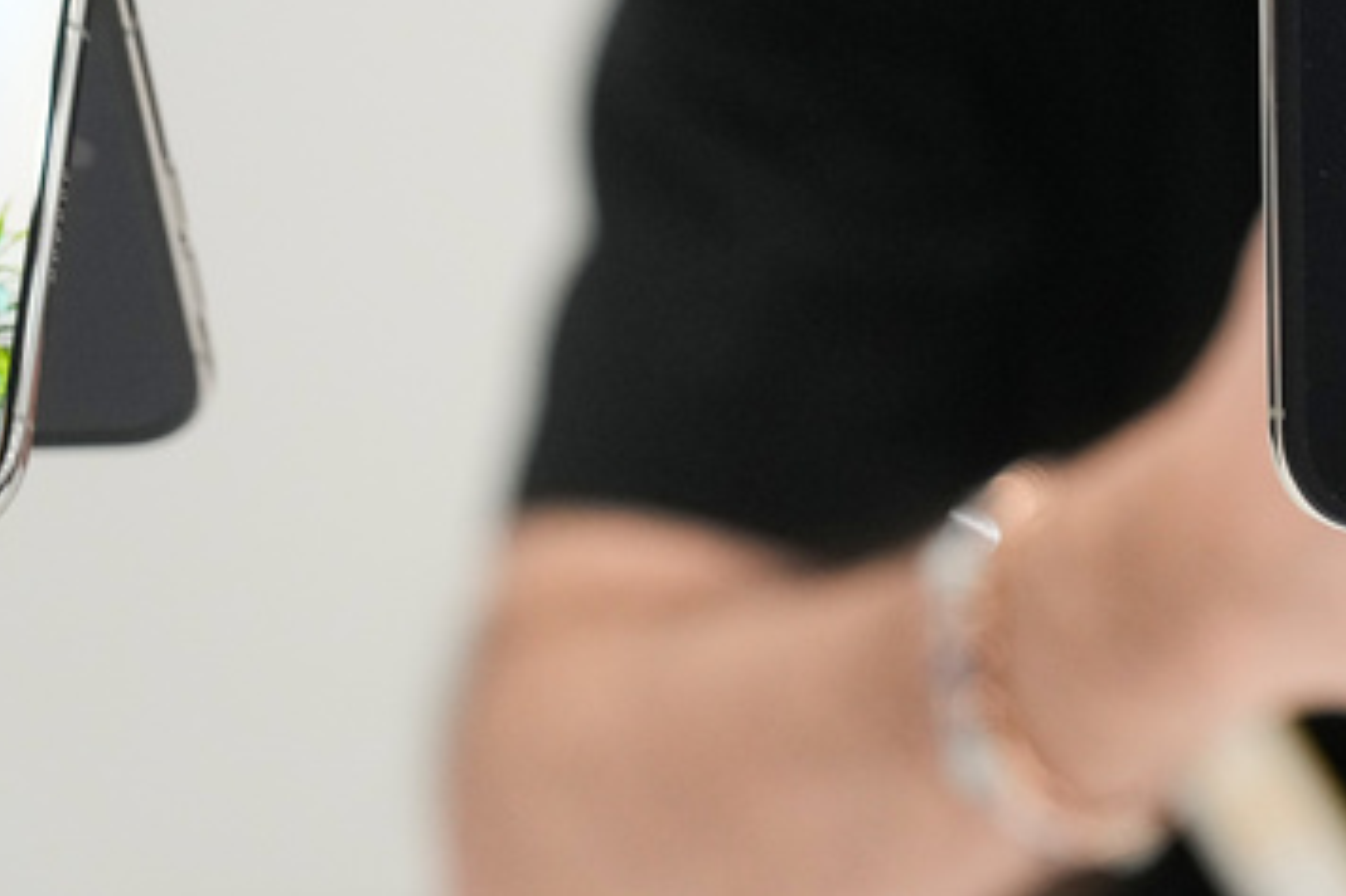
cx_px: 1834
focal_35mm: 144
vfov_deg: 9.4
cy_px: -215
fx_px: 5381
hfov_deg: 13.6
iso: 2500
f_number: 2.8
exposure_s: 1/1000
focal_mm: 50
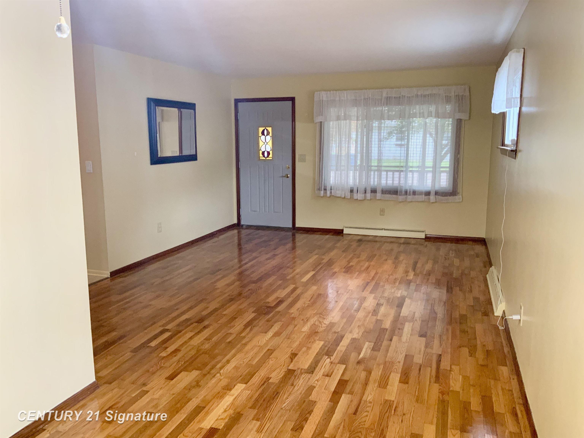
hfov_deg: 61.7
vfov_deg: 48.2
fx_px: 489
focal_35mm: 29
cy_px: 219
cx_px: 292
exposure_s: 1/60
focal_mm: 3
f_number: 1.8
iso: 200
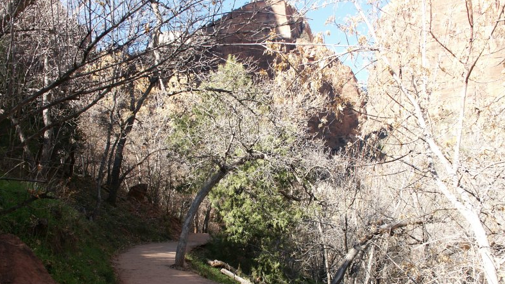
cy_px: 174
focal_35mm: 31
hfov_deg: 62.6
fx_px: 415
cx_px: 253
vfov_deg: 37.6
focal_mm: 7.27
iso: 100
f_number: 4.5
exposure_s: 1/180
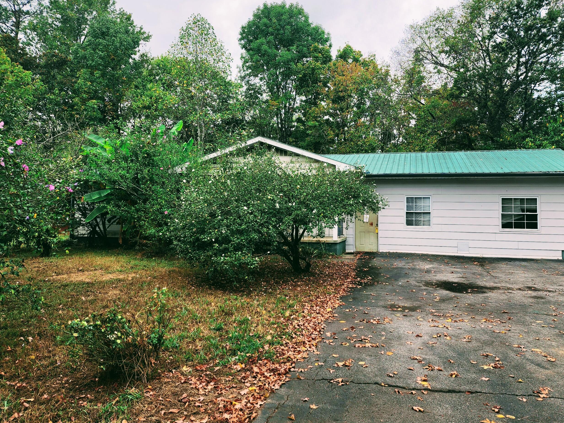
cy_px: 197
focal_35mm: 28
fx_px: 456
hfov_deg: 63.4
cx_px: 303
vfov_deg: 49.7
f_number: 1.8
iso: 12
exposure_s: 1/425
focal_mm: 6.4
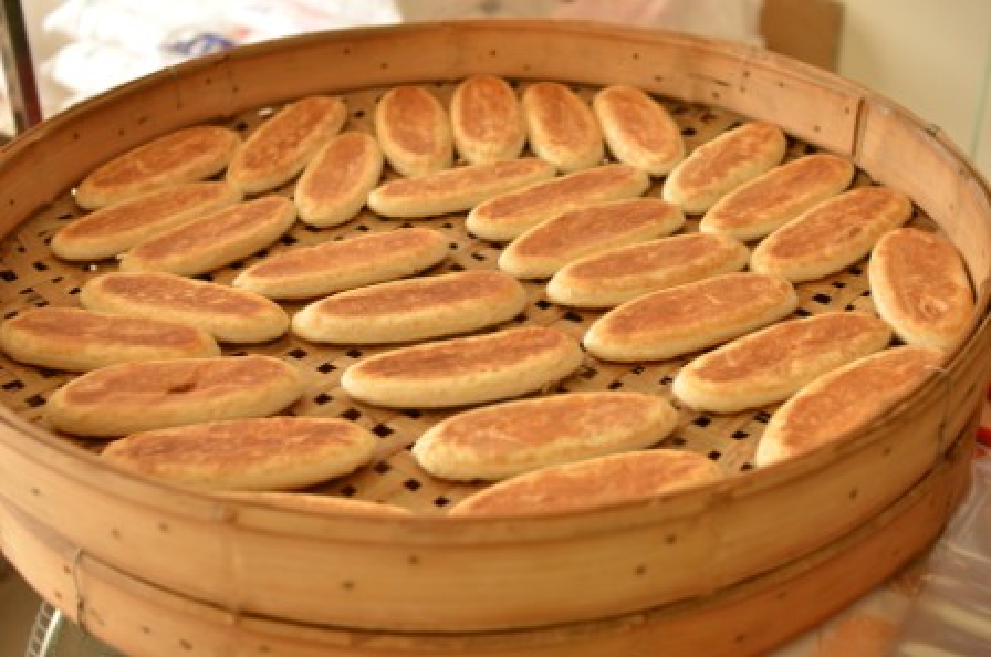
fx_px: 1237
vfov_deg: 29.8
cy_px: 328
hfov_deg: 43.7
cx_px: 496
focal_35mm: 45
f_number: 2.8
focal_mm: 30
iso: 200
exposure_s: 1/125
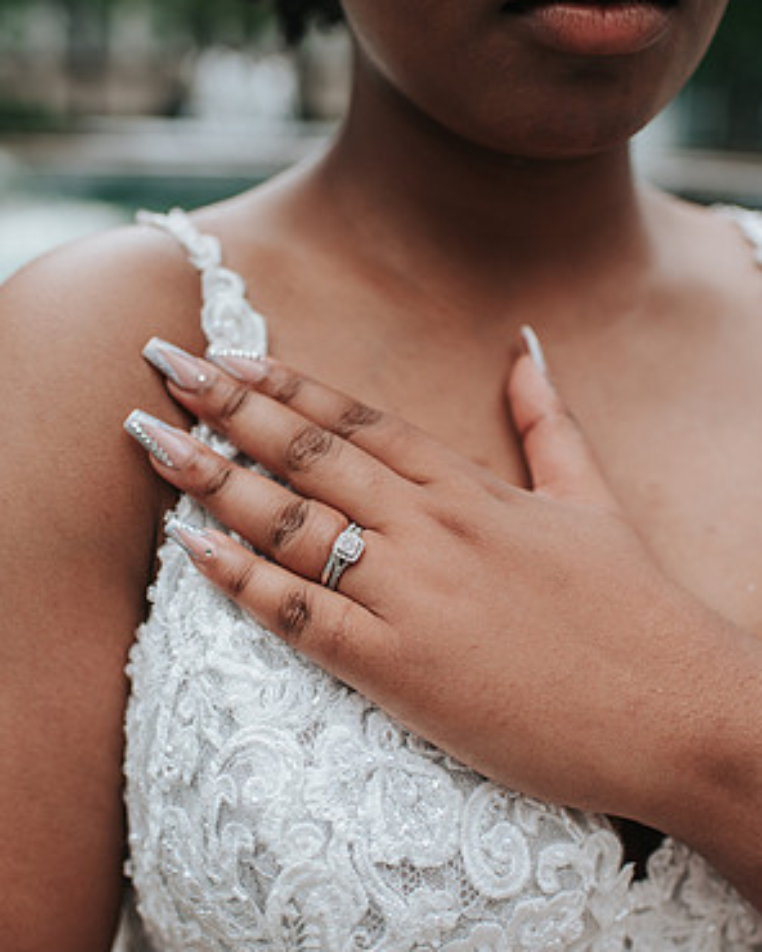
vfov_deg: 45.7
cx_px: 381
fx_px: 1128
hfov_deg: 37.3
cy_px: 527
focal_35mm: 40
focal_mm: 35
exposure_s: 1/1250
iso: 1000
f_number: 2.8
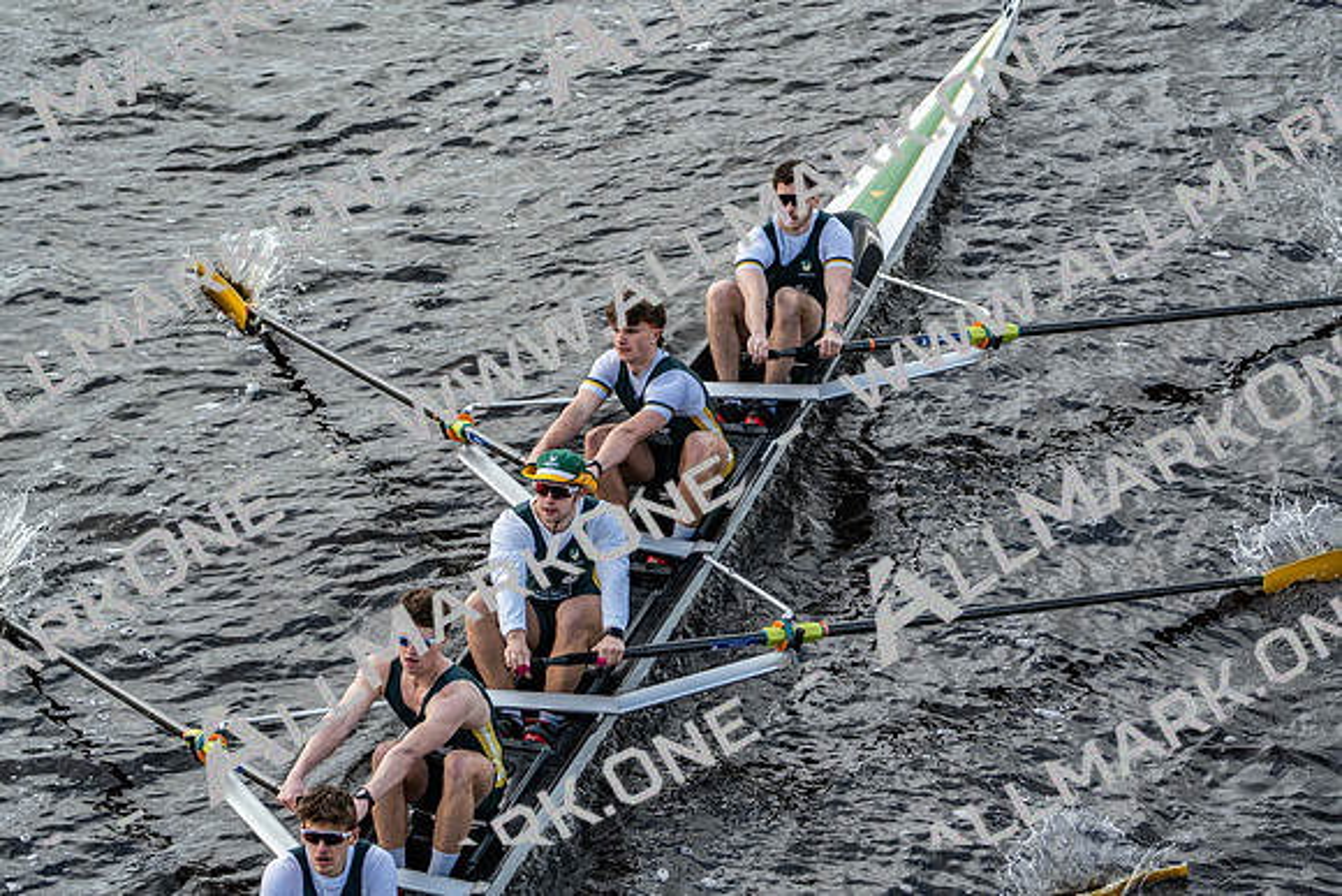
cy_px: 448
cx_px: 671
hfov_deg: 10.3
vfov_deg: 6.9
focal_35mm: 200
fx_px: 7457
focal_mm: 200
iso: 800
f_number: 5.6
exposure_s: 1/1250
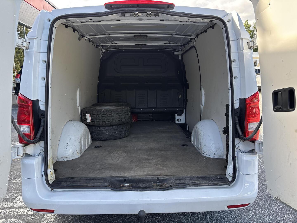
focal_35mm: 26
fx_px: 223
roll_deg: +2.6
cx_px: 148
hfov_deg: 67.3
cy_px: 112
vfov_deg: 53.1
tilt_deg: -9.2
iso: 40
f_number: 1.6
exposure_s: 1/212
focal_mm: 5.96
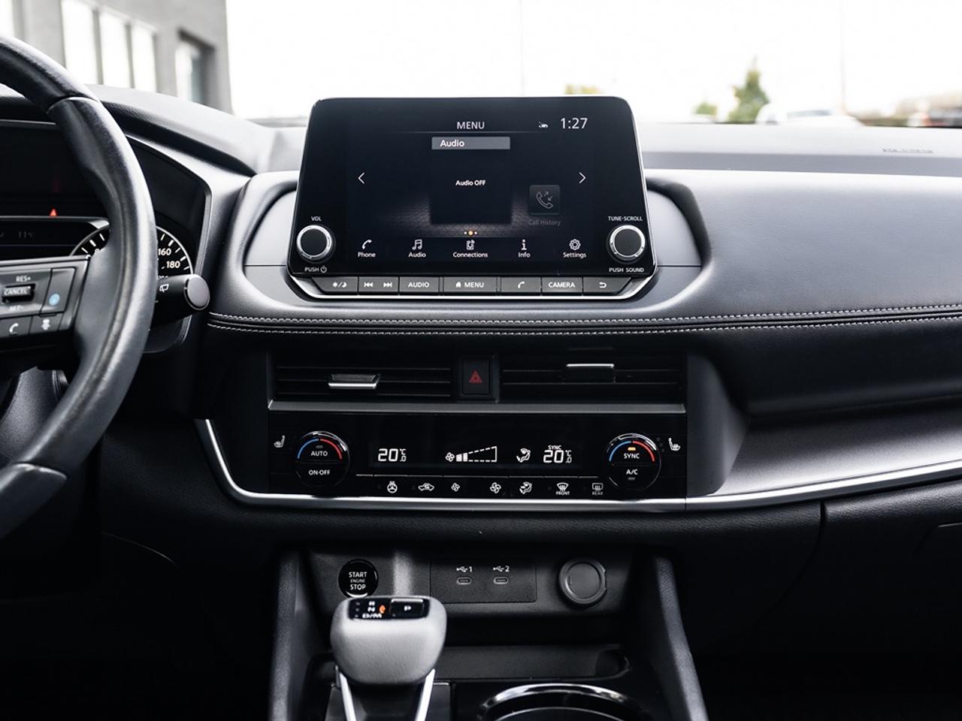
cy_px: 287
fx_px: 1209
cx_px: 462
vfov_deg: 33.1
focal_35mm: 44
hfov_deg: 43.4
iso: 500
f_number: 4
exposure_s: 1/250
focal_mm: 30
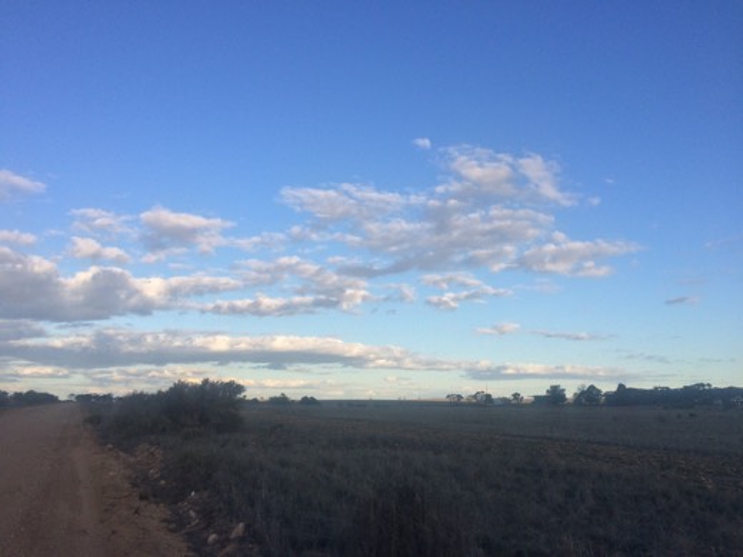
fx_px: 622
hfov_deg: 61.7
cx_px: 372
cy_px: 278
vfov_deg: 48.2
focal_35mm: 29
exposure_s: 1/1466
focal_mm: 4.15
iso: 32
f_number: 2.2
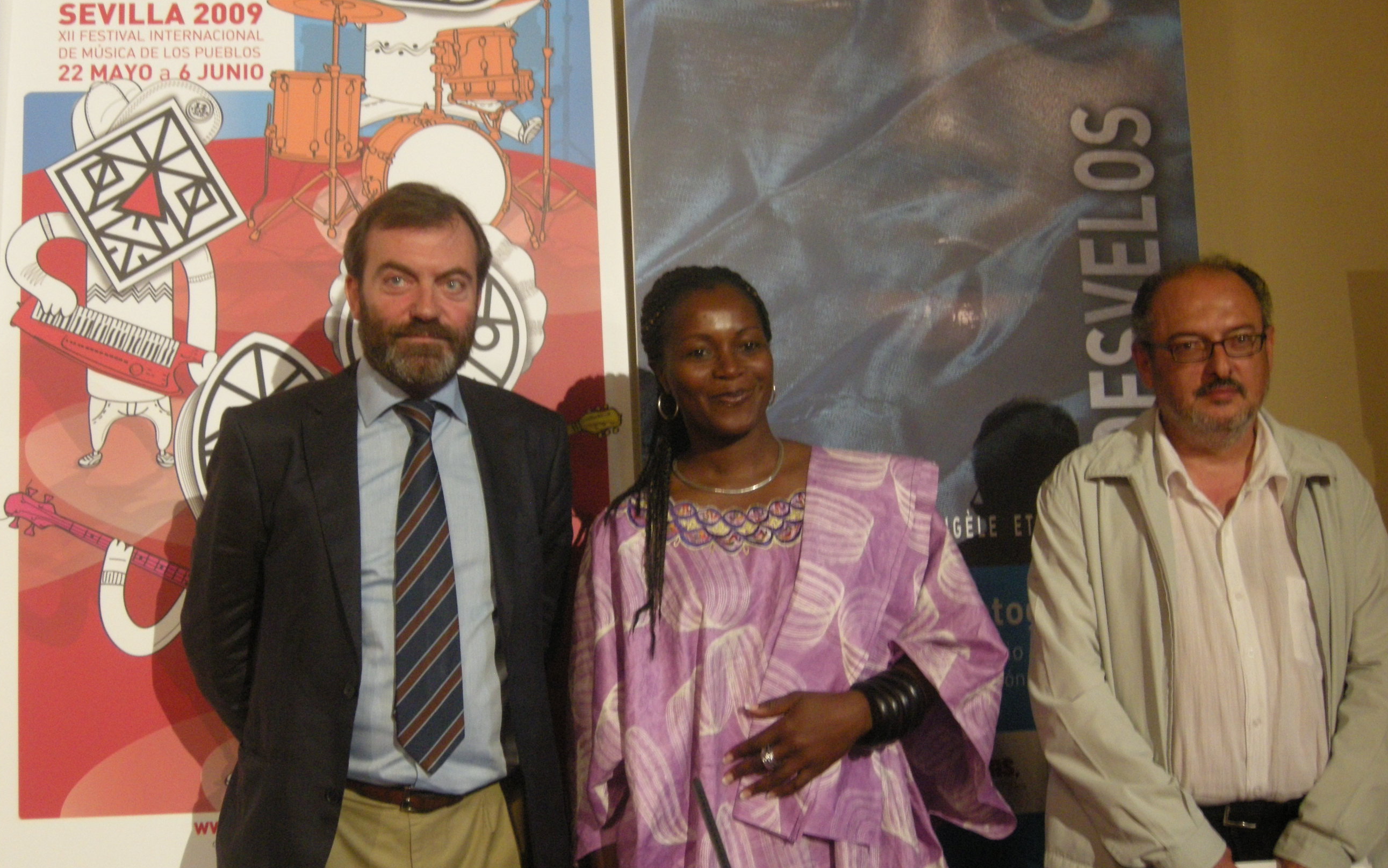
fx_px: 1891
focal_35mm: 50
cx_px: 692
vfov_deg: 25.8
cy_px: 404
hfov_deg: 40.3
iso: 400
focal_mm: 10.1
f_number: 3.1
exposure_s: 1/15.5
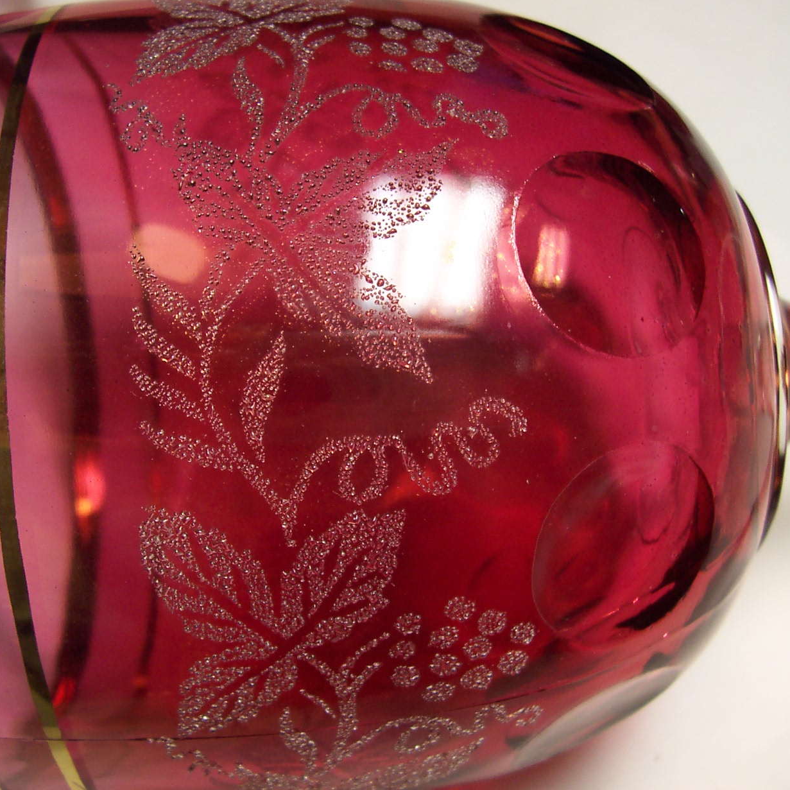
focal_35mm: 44
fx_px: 1136
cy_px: 393
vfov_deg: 38.3
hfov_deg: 38.3
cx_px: 395
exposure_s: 1/30
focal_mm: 5.6
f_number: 2.8
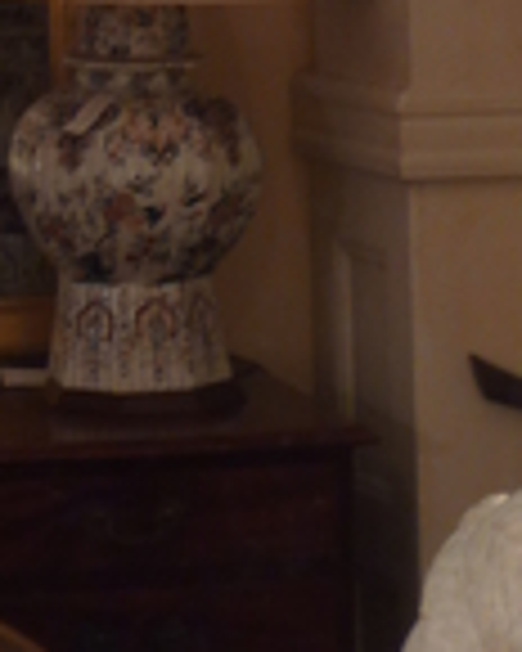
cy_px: -227
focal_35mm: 247
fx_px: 4770
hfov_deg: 6.2
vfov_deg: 7.7
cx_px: -248
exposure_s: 1/8
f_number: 3.9
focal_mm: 9.1
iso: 80
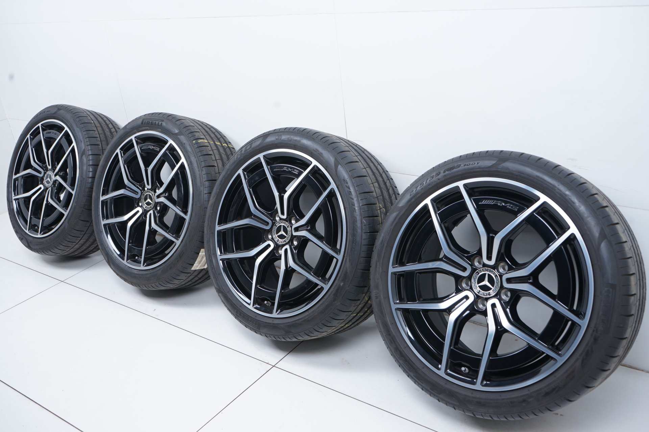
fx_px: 612
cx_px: 324
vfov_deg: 38.8
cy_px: 216
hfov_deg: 55.8
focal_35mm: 34
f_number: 7.1
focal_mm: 34
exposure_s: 1/125
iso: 250
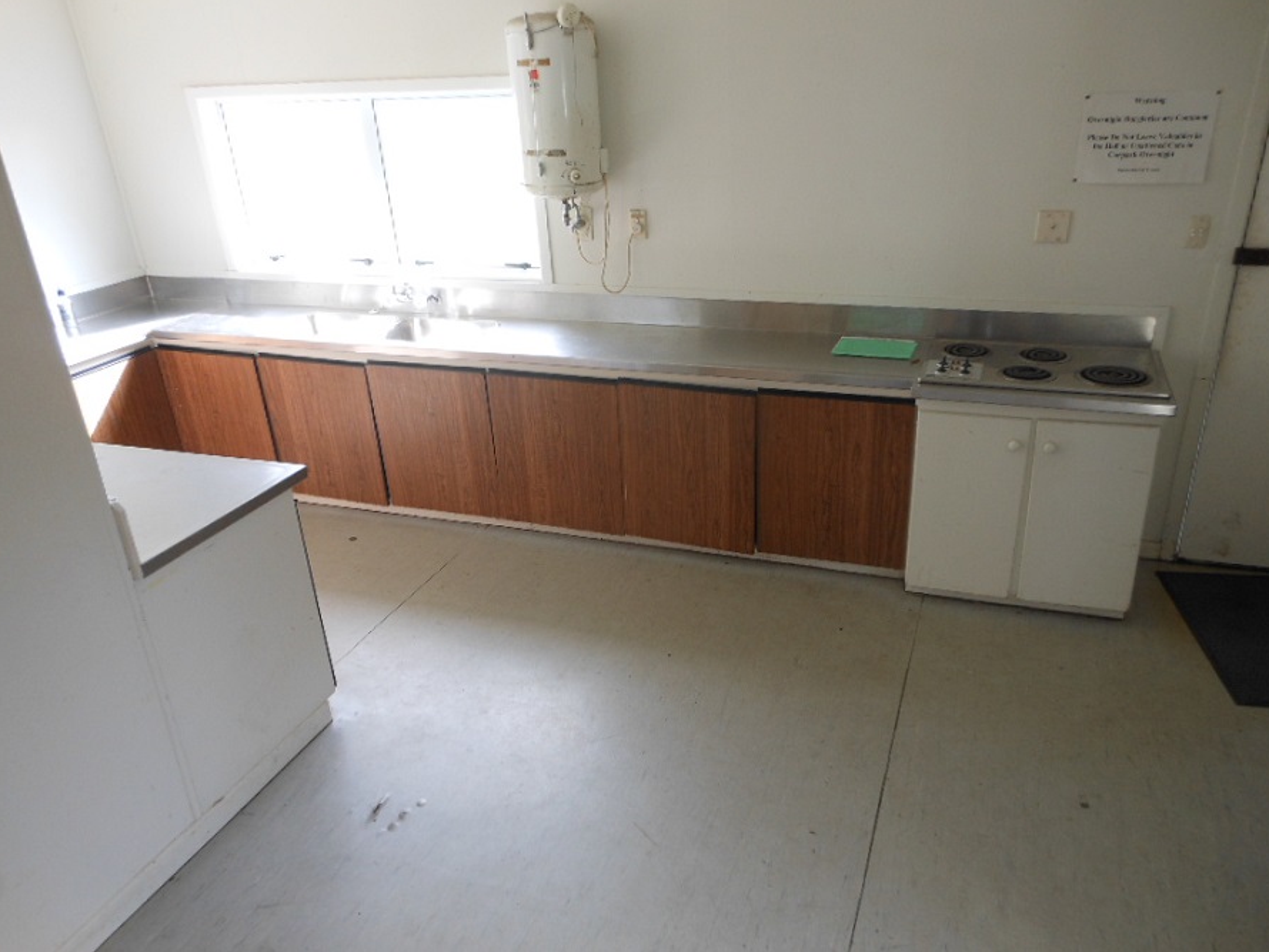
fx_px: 953
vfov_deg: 53.1
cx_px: 647
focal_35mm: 26
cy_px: 458
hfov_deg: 67.3
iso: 80
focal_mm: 4.5
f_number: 3.2
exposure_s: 1/30
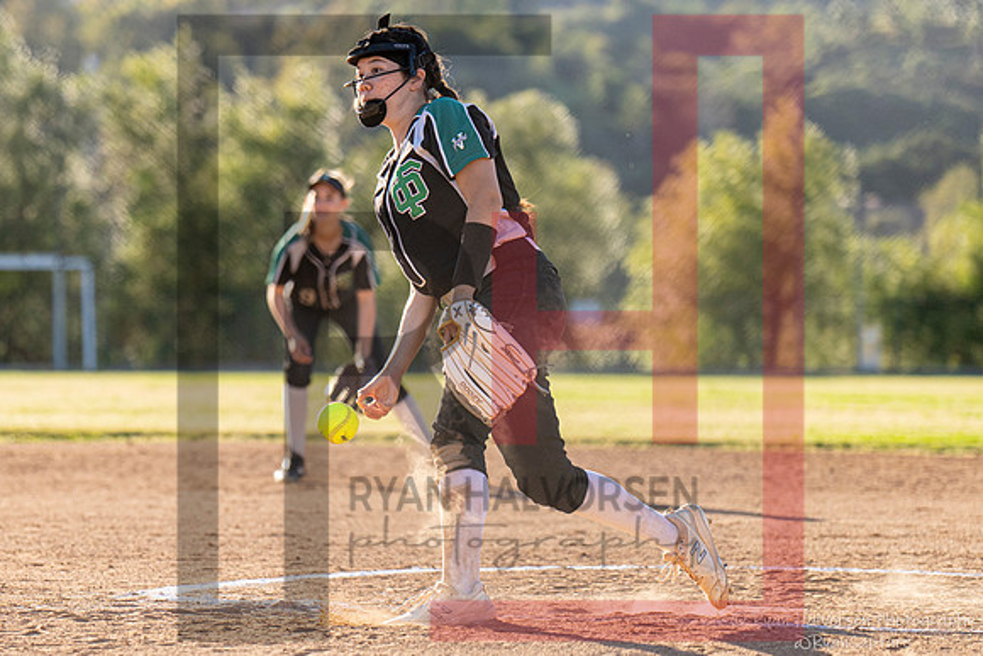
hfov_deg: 9.5
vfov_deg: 6.4
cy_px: 228
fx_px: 5907
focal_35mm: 216
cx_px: 170
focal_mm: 125
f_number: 2.8
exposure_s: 1/2500
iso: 250
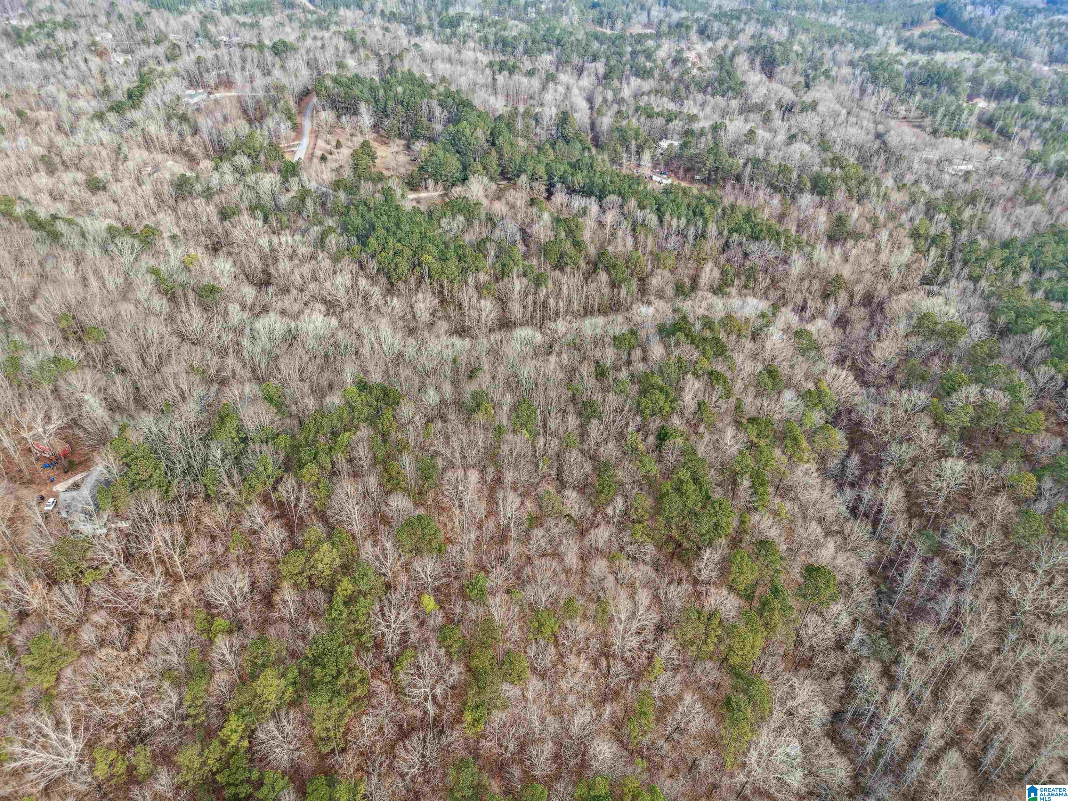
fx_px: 740
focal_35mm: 24
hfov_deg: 71.6
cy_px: 400
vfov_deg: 56.8
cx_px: 534
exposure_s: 1/350
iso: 100
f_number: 1.8
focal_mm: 8.7
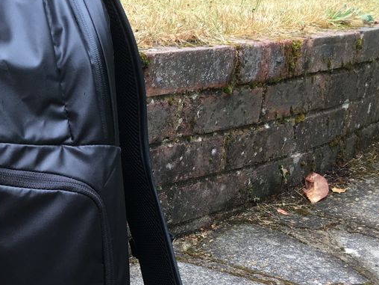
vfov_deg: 20.0
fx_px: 799
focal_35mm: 73
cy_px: 218
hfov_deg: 25.1
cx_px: -18
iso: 40
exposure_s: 1/100
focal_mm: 4.15
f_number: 2.2
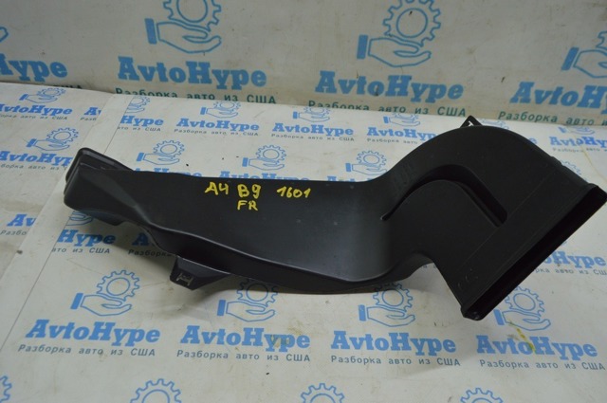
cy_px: 202
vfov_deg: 47.8
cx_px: 304
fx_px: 455
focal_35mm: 27
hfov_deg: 67.4
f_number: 5.6
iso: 400
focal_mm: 18
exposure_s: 1/40
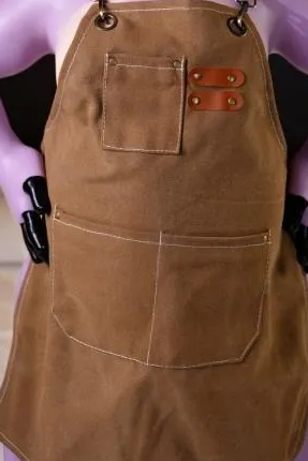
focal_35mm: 90
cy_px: 160
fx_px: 1154
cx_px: 153
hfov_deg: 15.2
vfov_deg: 22.5
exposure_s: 1/50
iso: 50
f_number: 2.8
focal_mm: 43
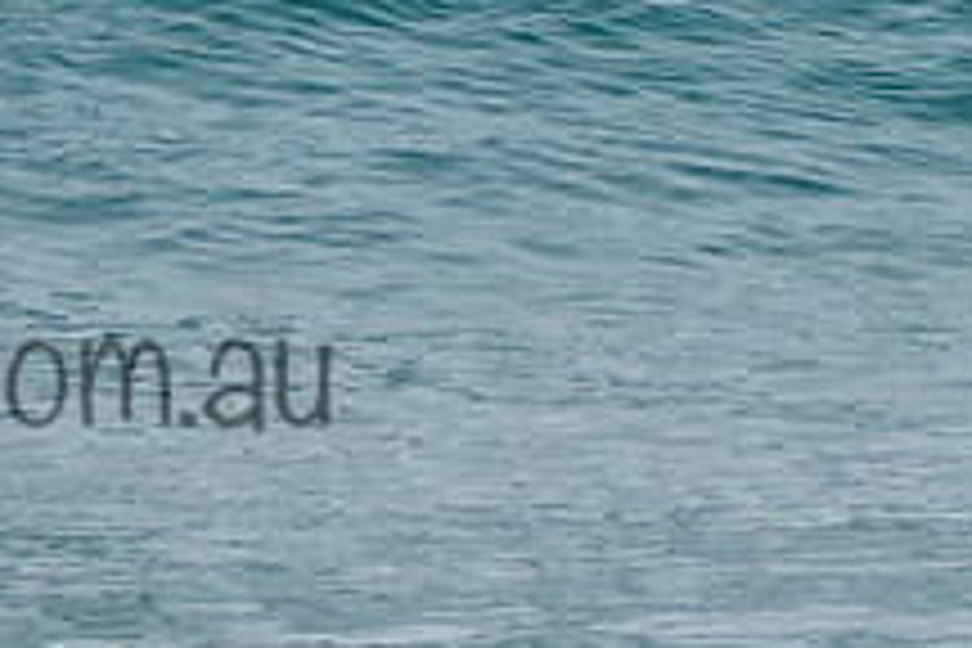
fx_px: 39795
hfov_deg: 1.4
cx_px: 52
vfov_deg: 0.9
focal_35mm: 1474
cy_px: 90
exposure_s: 1/1250
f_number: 5.6
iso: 500
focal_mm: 400
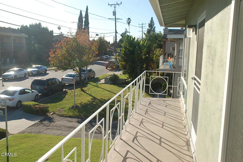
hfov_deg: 51.3
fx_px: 253
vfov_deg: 35.4
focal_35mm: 38
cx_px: 122
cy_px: 81
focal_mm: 25
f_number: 9
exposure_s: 1/320
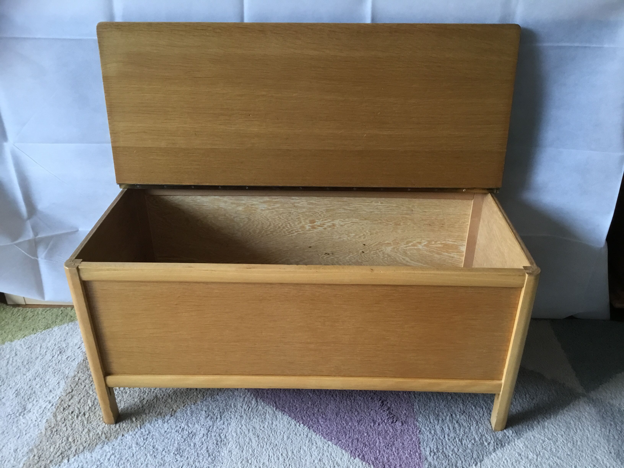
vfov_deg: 45.4
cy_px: 234
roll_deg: -0.3
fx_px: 559
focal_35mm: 31
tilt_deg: -28.8
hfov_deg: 58.4
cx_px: 312
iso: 125
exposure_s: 1/33
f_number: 2.4
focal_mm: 3.3
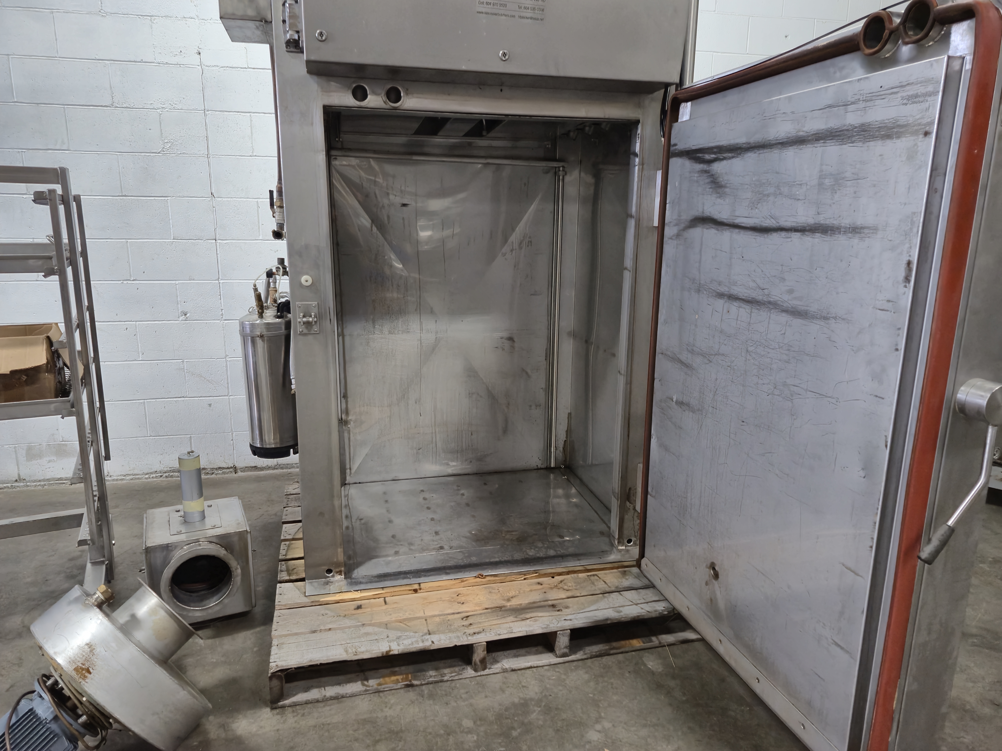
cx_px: 501
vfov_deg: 58.9
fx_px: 666
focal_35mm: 23
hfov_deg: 73.9
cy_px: 376
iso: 200
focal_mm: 5.4
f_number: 1.8
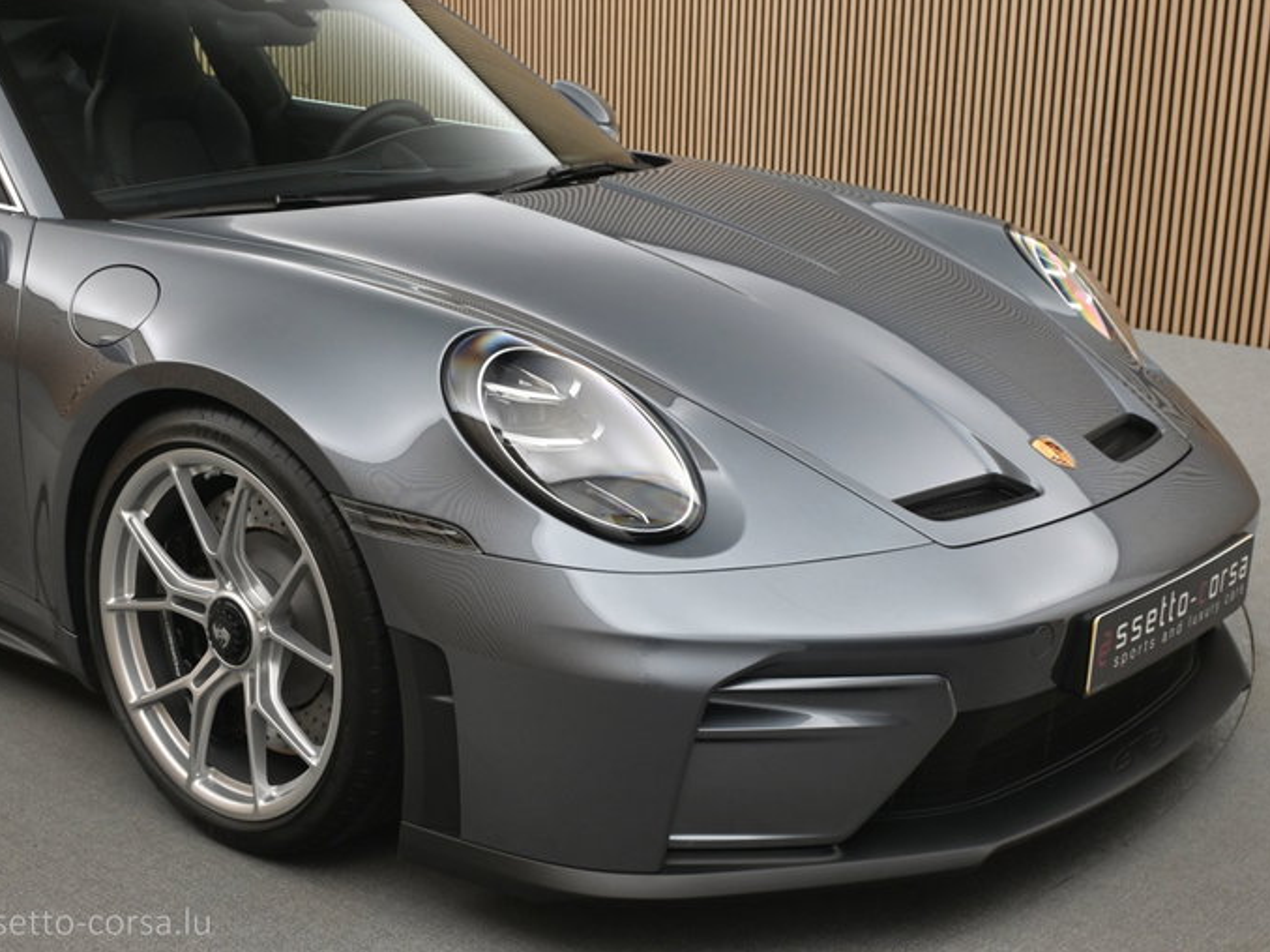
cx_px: 591
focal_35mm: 50
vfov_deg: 29.2
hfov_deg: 38.3
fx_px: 1827
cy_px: 474
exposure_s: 1/50
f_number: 4.8
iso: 720
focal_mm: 30.5
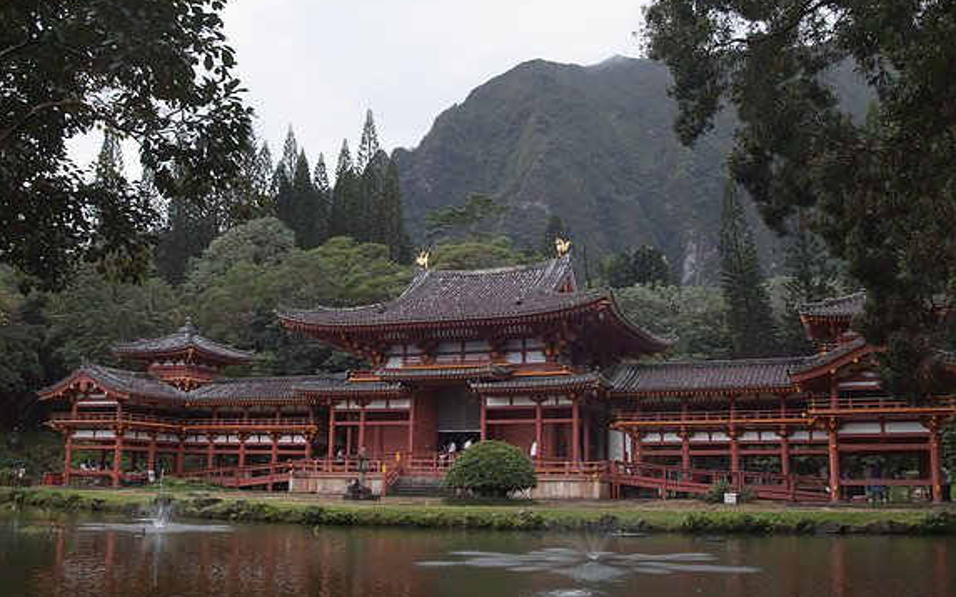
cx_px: 482
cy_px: 288
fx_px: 860
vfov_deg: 38.3
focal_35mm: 33
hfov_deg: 58.1
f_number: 6.3
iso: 100
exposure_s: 1/80
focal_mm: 24
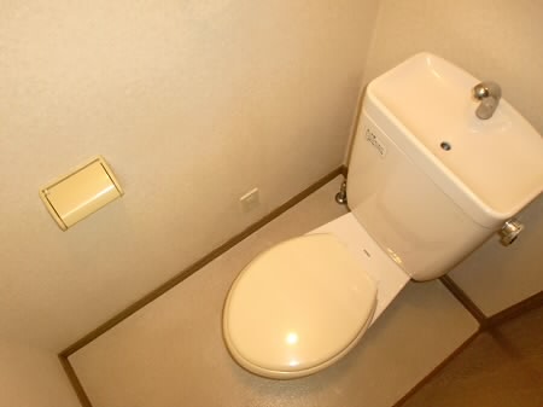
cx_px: 272
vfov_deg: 49.7
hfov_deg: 63.5
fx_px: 439
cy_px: 204
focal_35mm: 28
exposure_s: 1/60
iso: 400
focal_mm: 4.65
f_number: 2.6
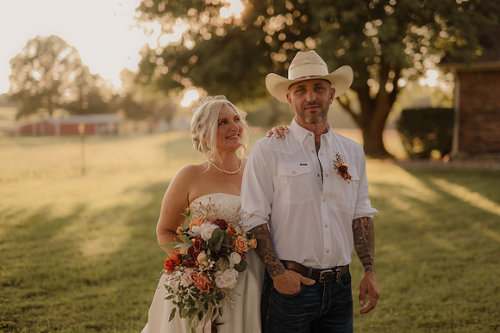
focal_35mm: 50
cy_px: 166
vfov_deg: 27.0
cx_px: 250
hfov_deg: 39.6
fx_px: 695
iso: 200
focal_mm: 50
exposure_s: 1/640
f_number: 2.8
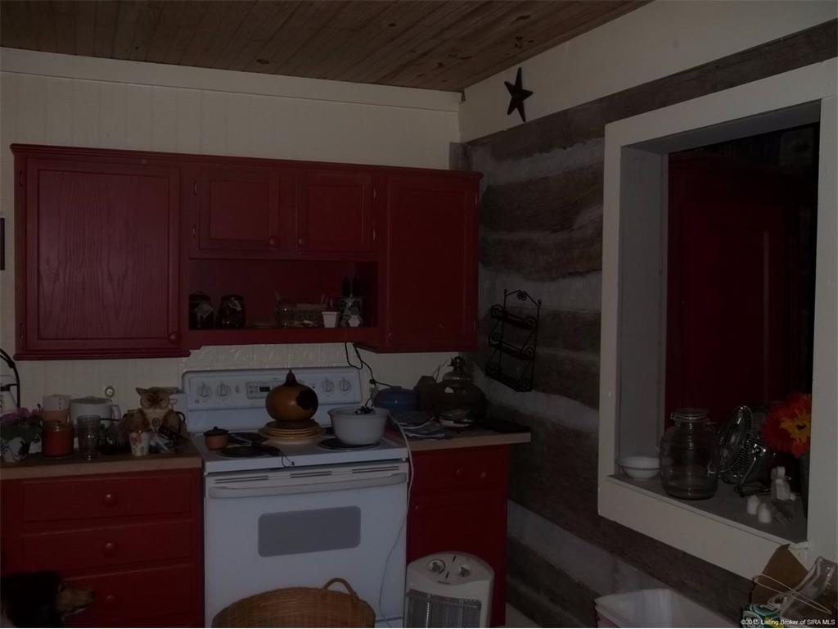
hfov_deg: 55.4
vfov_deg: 42.9
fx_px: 799
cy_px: 314
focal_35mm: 33
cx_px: 419
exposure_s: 1/30
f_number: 3.3
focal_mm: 5.9
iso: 64
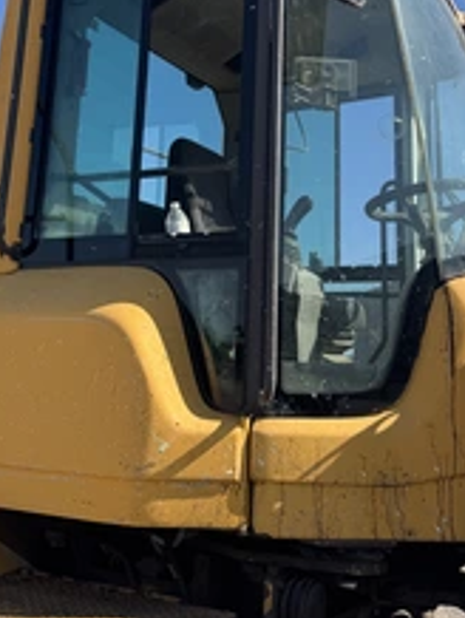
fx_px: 787
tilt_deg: +14.7
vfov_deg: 41.6
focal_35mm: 44
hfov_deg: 32.9
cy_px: 153
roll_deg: -2.8
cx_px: 250
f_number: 1.78
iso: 80
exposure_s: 1/2959
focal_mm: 6.76
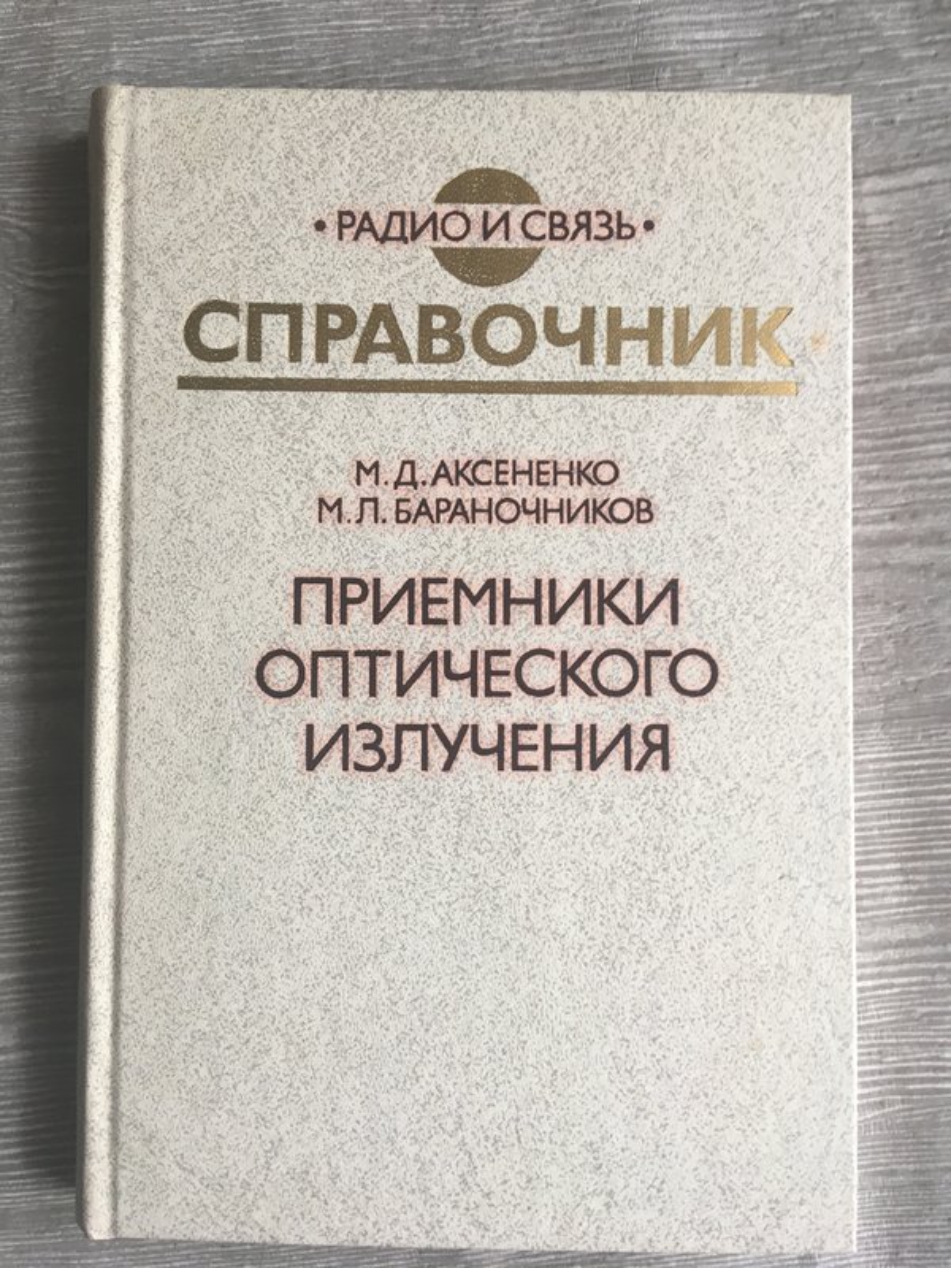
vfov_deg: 61.7
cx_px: 476
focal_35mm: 29
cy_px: 634
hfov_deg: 48.2
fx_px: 1062
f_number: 2.2
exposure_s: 1/33
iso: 25
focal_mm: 4.15
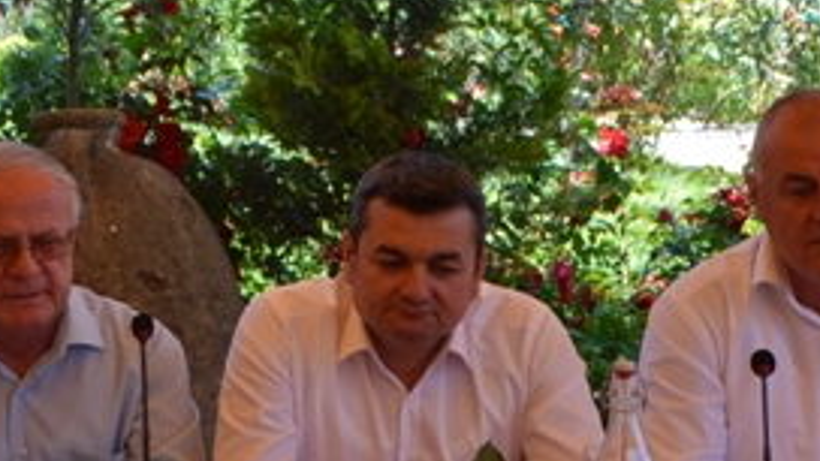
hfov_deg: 13.9
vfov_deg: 7.9
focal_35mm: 154
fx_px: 3348
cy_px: 164
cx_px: 196
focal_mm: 26
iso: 180
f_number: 5.6
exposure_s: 1/125
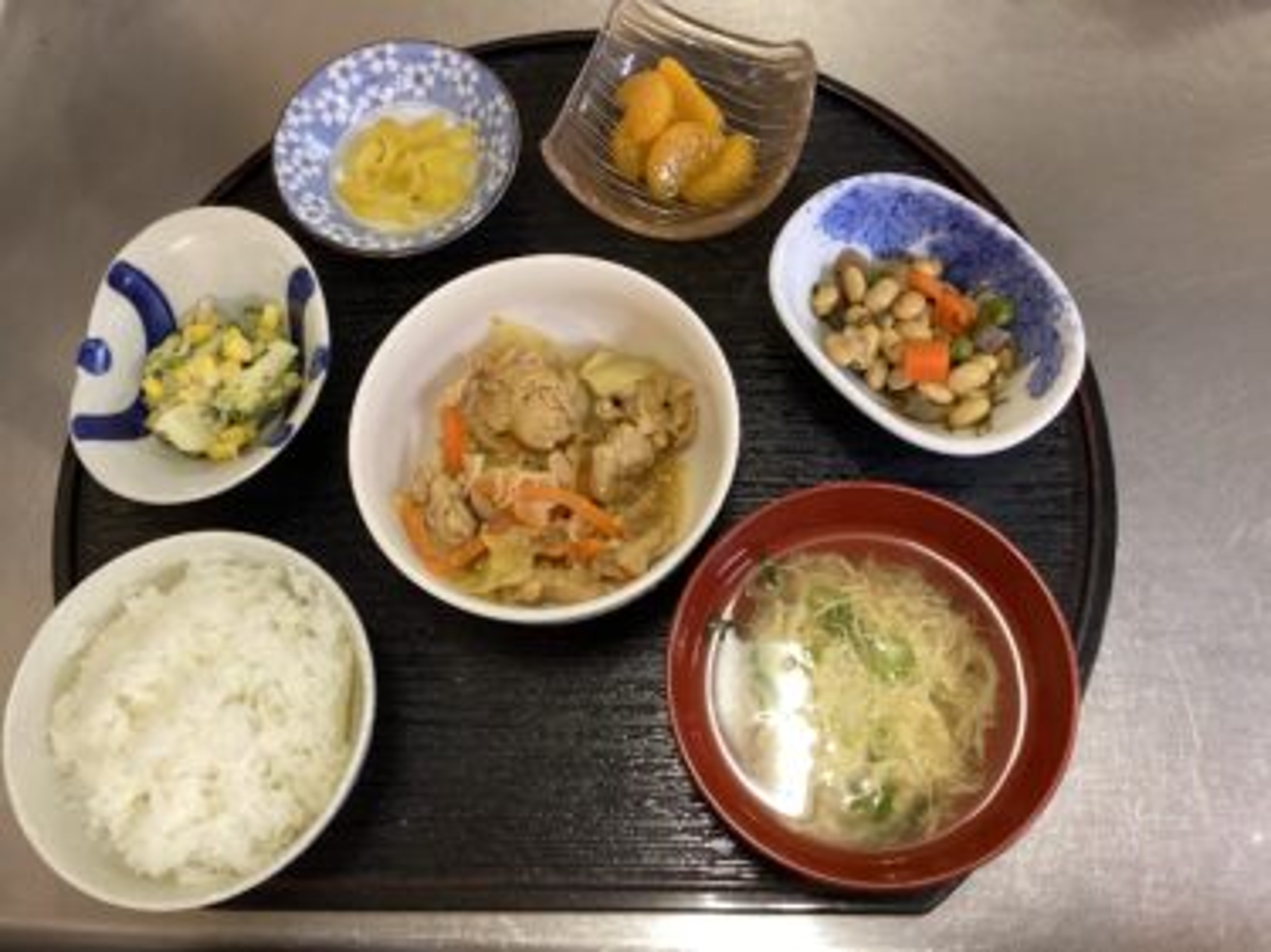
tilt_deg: -71.2
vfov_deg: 45.4
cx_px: 636
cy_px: 476
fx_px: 1138
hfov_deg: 58.4
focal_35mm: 31
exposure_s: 1/40
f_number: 2.4
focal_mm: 3.3
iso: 320
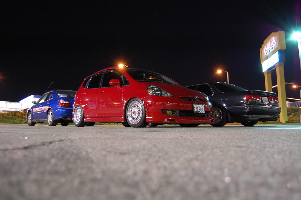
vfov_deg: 43.5
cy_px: 100
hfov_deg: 62.0
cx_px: 150
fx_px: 251
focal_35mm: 30
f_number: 3.8
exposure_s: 1/1.6
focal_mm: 20
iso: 800
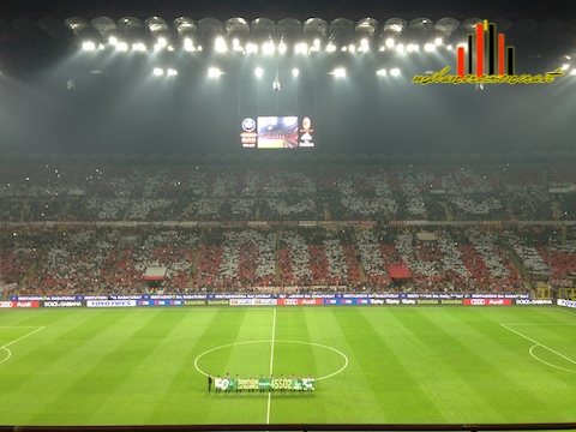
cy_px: 216
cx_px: 288
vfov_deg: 42.9
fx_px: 549
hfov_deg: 55.4
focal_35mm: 33
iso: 50
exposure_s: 1/30
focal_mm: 4.12
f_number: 2.4
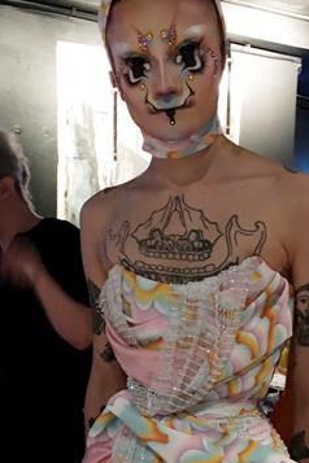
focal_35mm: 55
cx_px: 142
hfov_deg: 24.6
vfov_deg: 35.8
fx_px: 708
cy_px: 320
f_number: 2.2
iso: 400
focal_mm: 4.15
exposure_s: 1/15
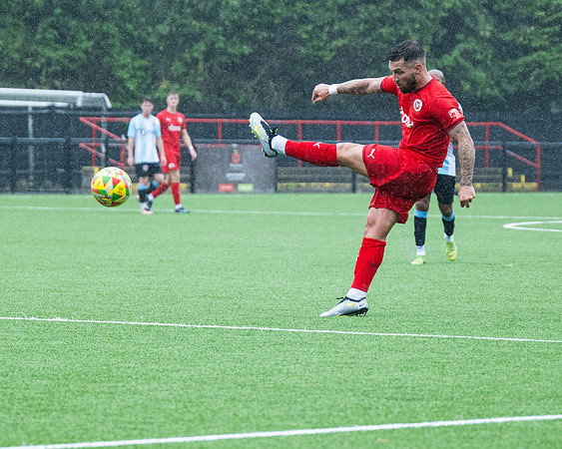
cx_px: 289
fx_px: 4580
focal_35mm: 275
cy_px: 271
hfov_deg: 7.0
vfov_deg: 5.6
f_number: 4
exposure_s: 1/1250
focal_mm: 125
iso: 1000
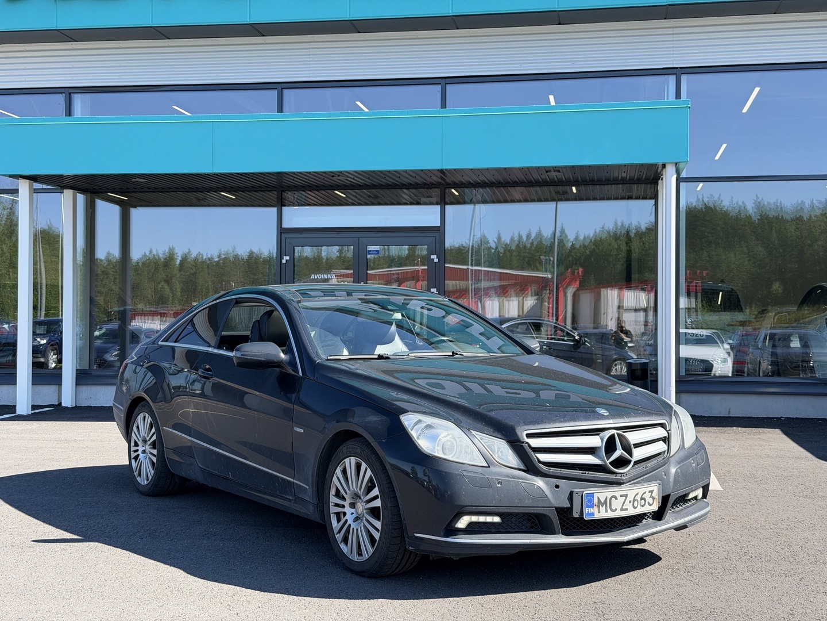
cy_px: 310
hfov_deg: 39.7
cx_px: 414
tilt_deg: +0.9
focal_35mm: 48
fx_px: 1147
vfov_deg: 30.3
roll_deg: -0.7
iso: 80
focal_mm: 6.76
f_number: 1.78
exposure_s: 1/1307
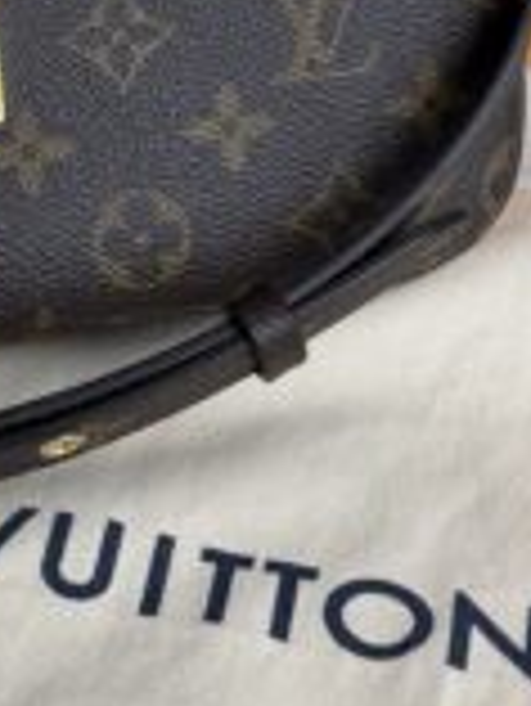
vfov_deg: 16.0
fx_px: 2492
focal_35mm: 122
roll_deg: +1.3
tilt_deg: -32.9
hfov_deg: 11.9
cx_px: -86
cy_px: 81
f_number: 1.78
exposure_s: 1/120
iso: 64
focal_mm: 6.76
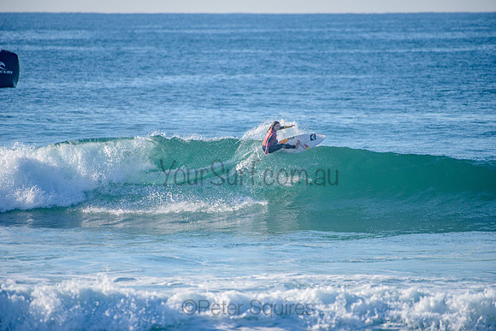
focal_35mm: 500
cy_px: 166
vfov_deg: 2.8
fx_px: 6890
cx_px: 248
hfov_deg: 4.1
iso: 180
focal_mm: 500
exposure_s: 1/1600
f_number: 5.6
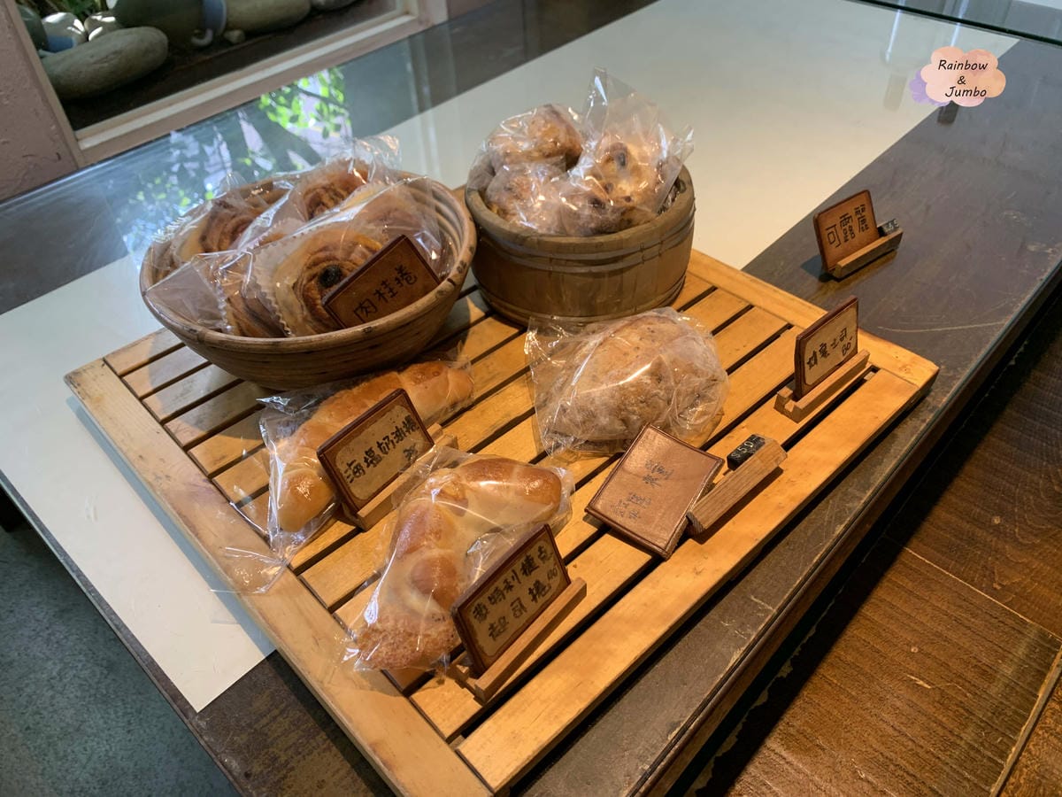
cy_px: 398
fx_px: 798
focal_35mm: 26
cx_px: 531
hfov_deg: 67.3
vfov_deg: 53.1
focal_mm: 4.25
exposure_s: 1/78
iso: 100
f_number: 1.8
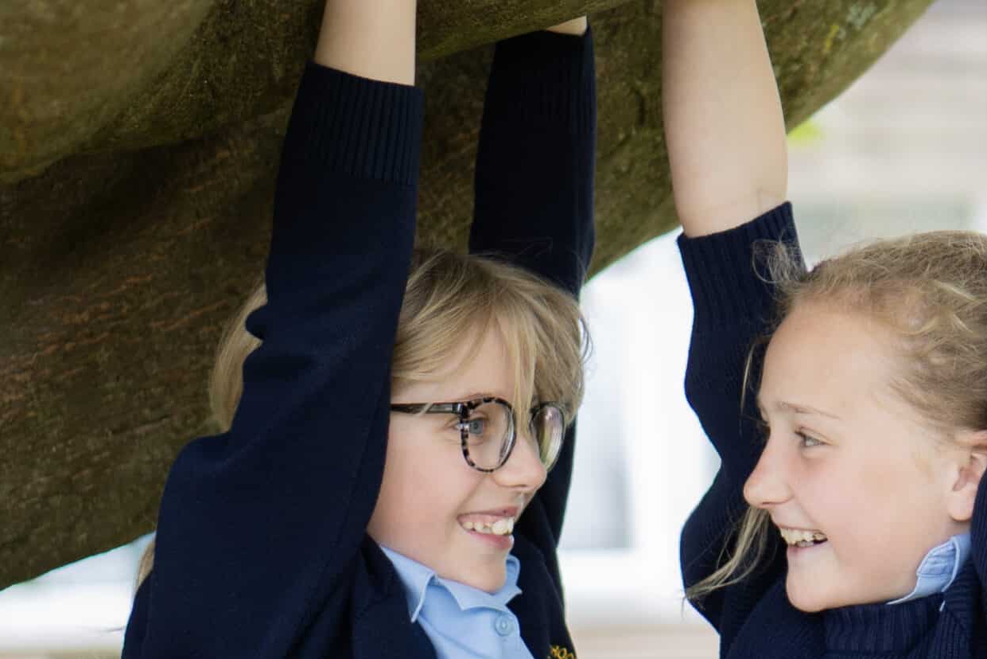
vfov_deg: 7.9
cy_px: 369
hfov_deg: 11.6
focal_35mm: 174
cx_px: 1068
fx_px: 4771
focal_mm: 50
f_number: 1.8
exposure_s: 1/400
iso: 200
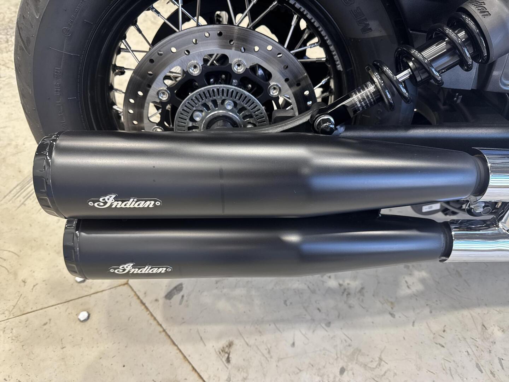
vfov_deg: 56.8
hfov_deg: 71.6
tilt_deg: -48.9
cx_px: 254
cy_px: 191
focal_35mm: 24
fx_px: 353
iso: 160
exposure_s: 1/100
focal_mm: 6.76
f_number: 1.78
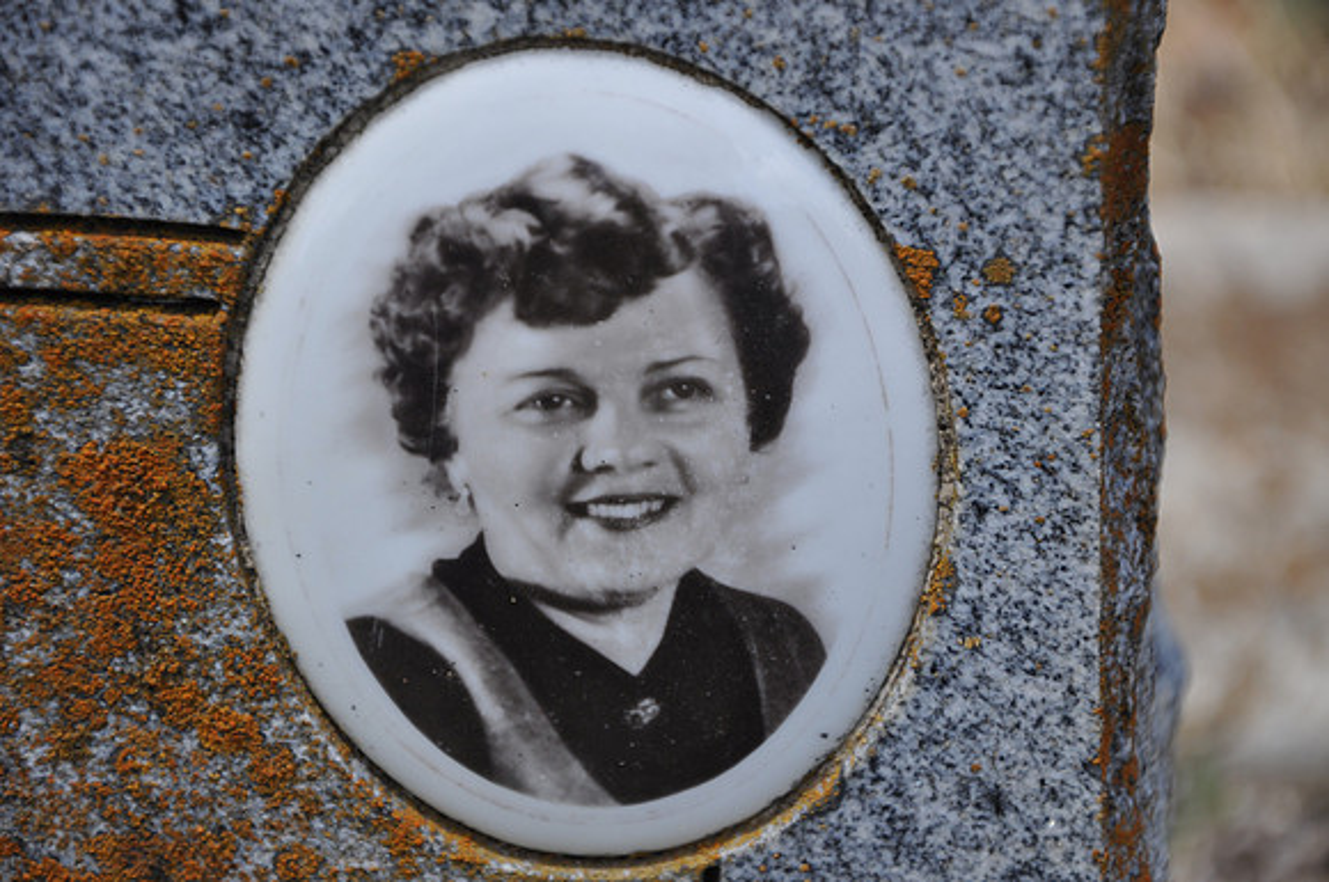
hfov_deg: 13.1
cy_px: 441
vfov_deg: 8.7
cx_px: 664
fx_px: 5806
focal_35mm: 158
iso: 200
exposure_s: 1/125
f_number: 5.6
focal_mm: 105
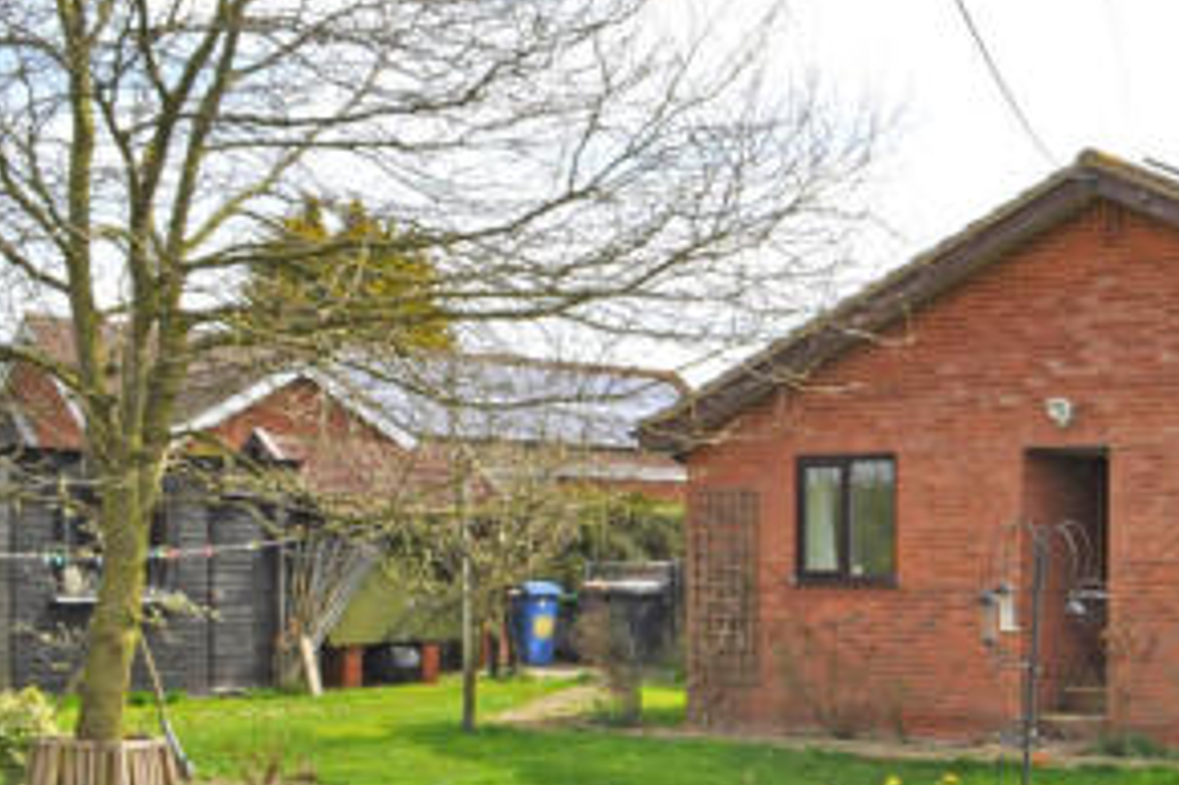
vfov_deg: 22.0
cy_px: 598
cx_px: 1195
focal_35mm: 61
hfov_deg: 30.4
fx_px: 1997
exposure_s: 1/200
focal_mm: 18
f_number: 13
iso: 200
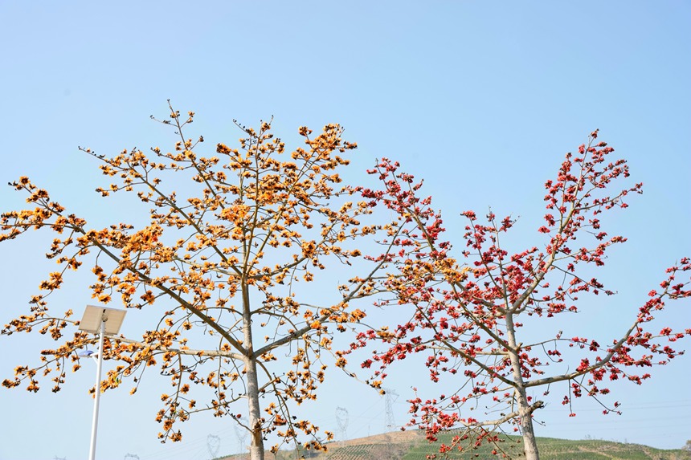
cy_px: 230
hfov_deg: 43.6
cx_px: 346
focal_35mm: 45
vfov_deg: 29.9
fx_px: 864
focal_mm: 45
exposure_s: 1/125
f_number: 8
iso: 100
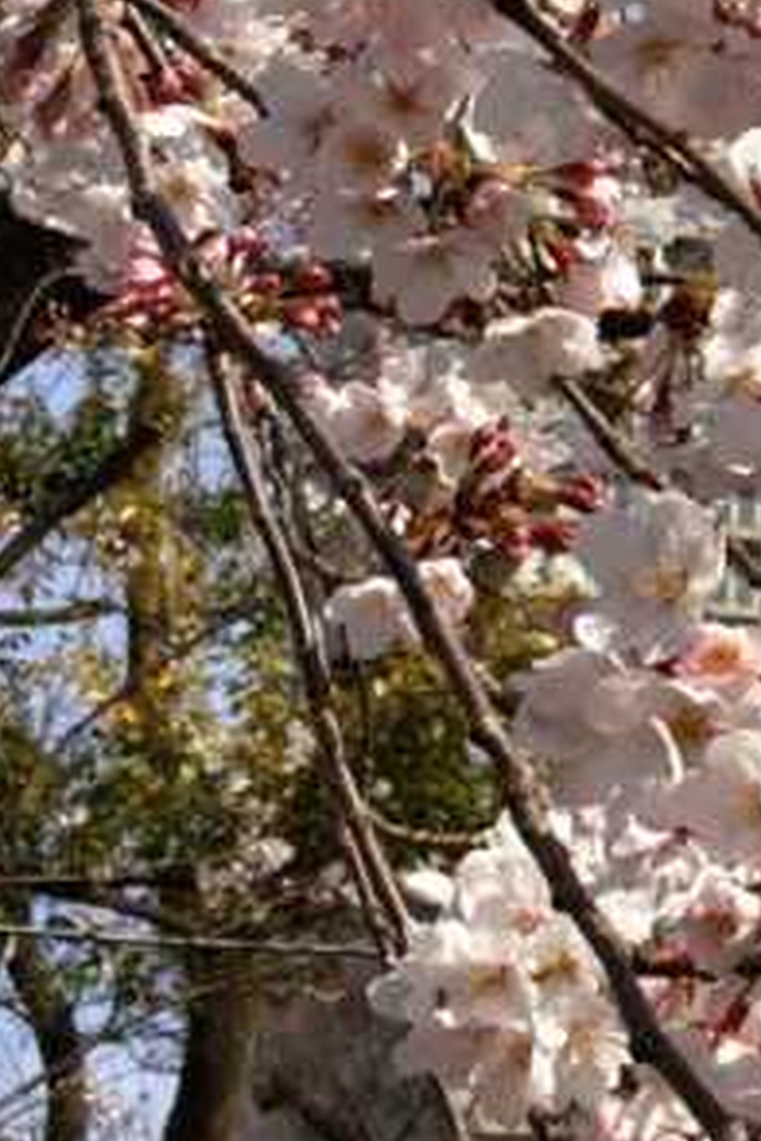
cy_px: -23
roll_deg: +4.9
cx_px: 1340
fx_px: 3329
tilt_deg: +36.0
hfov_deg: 12.1
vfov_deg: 18.9
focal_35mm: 105
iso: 25
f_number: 2.2
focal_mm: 4.15
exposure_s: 1/962
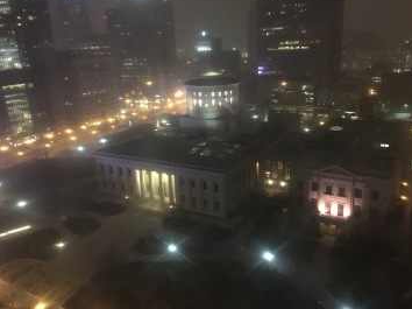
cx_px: 212
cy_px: 152
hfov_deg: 60.0
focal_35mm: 30
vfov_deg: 46.7
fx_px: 357
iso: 1000
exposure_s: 1/15
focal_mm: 4.15
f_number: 2.2
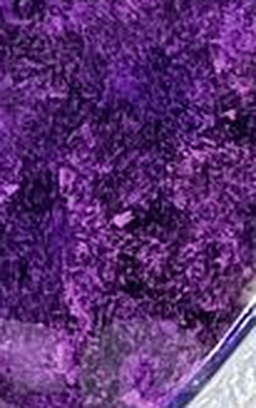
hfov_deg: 2.9
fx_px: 4783
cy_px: -555
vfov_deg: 4.8
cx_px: -935
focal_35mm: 430
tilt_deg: -65.1
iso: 200
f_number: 1.6
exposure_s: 1/40
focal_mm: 5.96
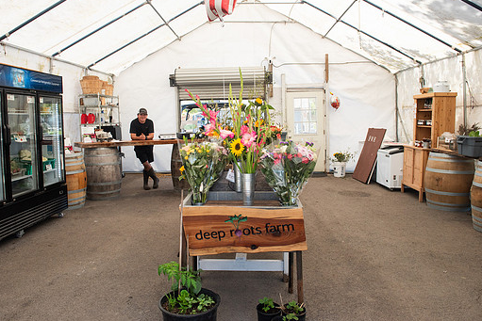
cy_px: 145
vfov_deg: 46.4
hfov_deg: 65.4
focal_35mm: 28
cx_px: 226
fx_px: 375
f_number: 4.5
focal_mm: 24
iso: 500
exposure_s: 1/1250
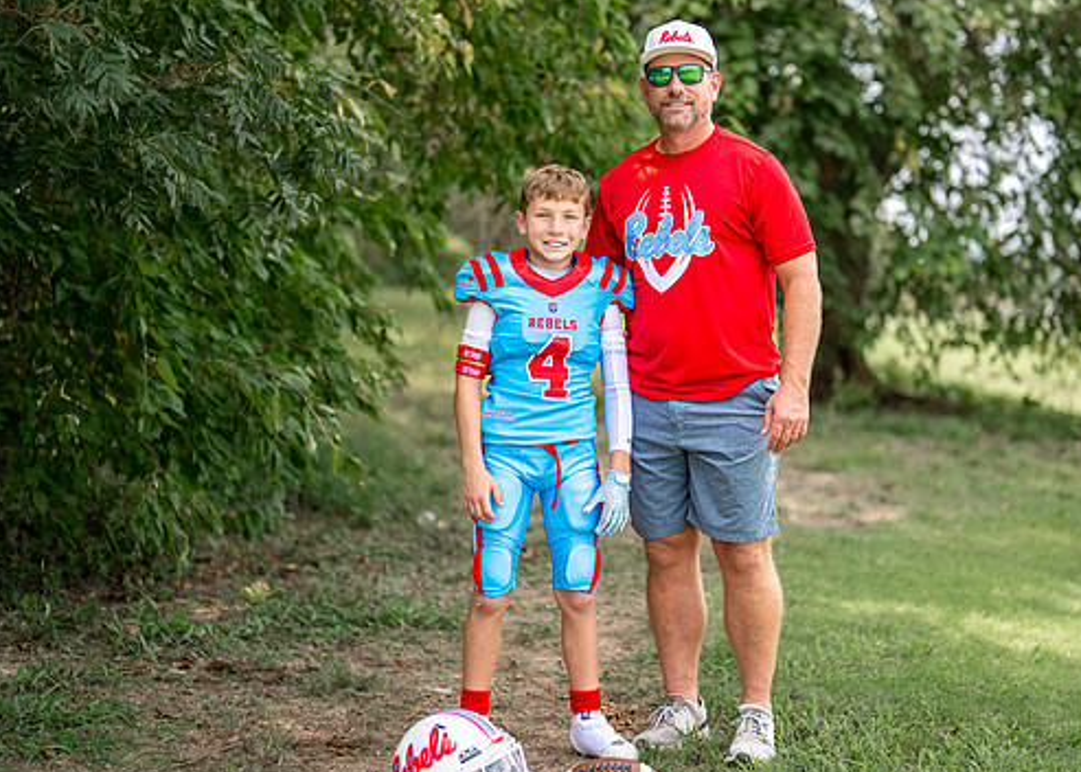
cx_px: 651
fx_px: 2210
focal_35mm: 72
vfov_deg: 19.8
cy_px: 372
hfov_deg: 27.4
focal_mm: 50
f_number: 1.2
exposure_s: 1/2500
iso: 100
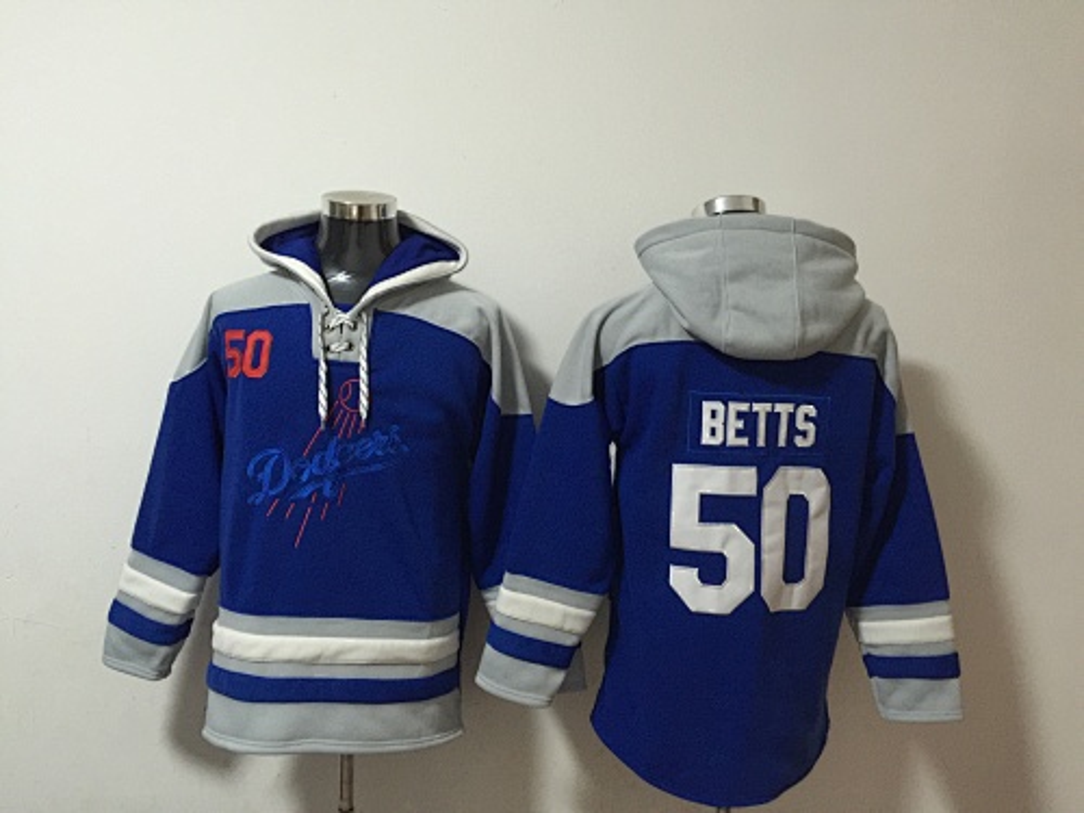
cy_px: 406
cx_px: 542
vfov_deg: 48.2
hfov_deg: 61.7
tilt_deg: -2.0
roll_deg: -2.9
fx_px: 908
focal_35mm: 29
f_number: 2.2
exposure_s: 1/8
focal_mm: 4.15
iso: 160
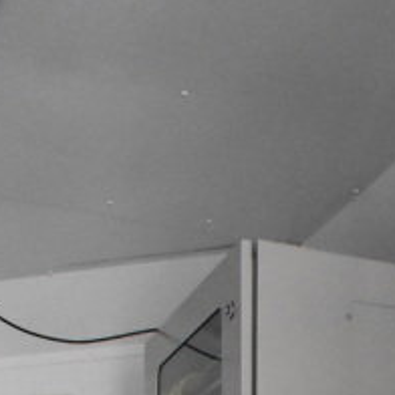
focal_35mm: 107
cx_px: 490
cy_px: 851
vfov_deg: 13.4
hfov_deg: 15.6
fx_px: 1381
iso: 6400
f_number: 5
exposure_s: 1/100
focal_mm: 18
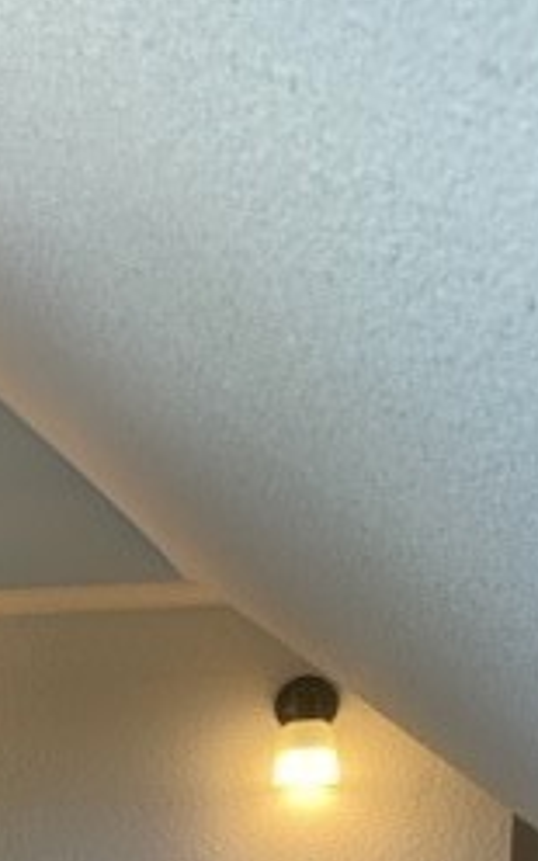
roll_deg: +0.2
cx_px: -246
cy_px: 1083
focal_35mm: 71
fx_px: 1666
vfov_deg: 25.4
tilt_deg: -6.3
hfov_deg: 16.8
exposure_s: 1/120
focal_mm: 5.1
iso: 100
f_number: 1.6
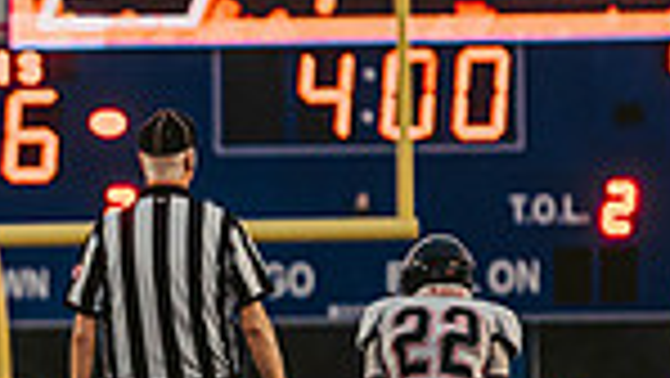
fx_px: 14522
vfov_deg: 1.5
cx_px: -229
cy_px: 452
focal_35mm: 817
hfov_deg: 2.6
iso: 2000
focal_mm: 200
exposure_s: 1/1250
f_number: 2.8
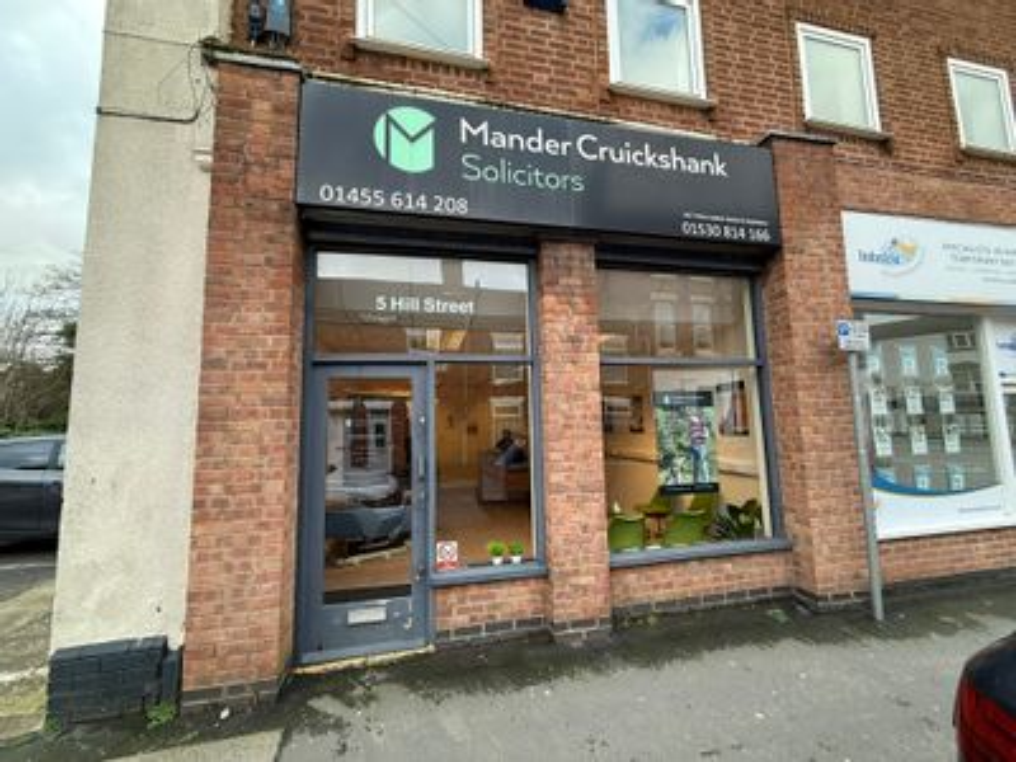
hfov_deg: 102.1
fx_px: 411
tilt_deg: +6.3
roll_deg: +1.6
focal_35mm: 14
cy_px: 381
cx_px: 508
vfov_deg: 85.7
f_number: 2.2
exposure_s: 1/100
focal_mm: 2.22
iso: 80
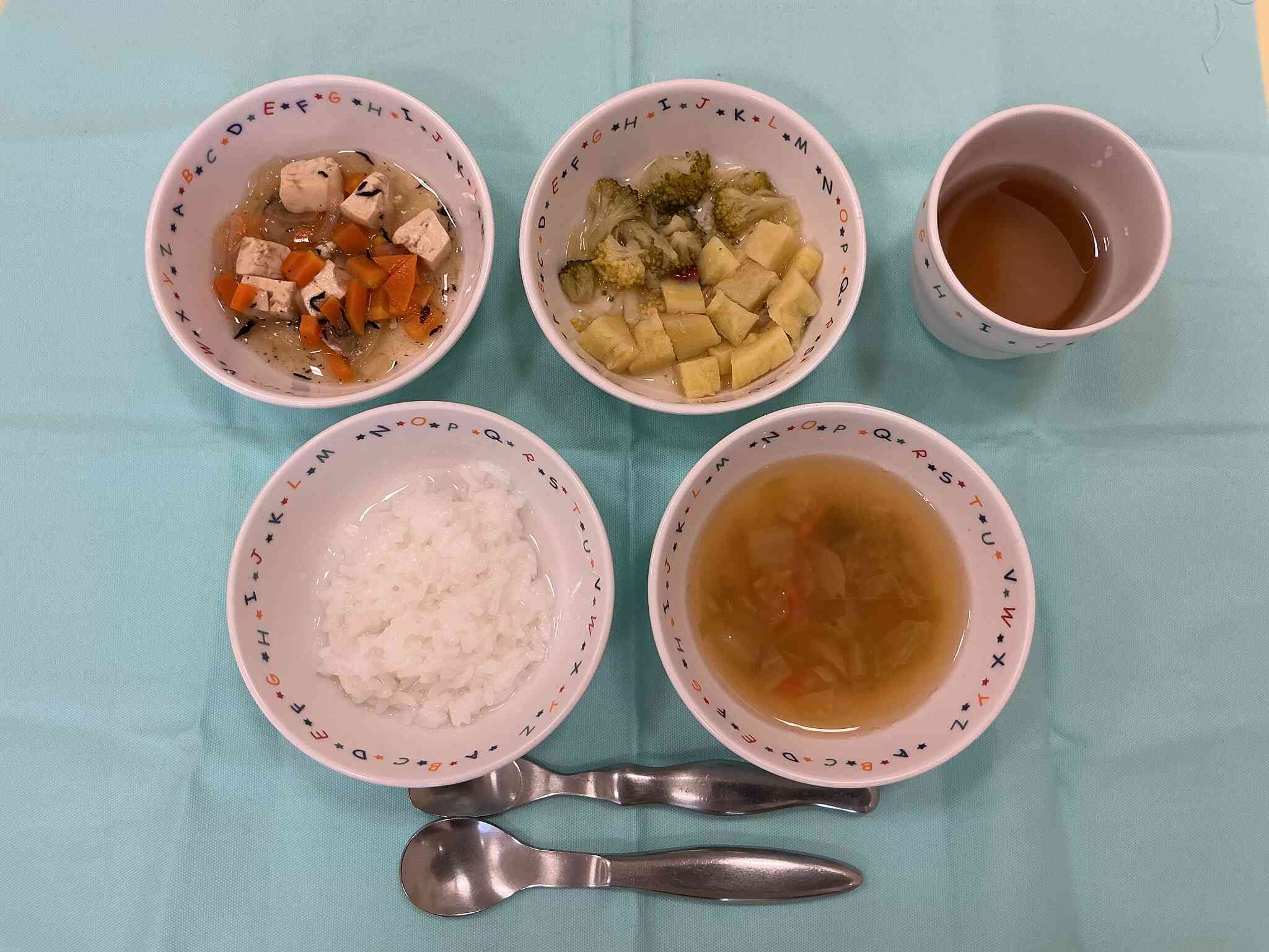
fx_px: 1063
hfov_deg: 61.7
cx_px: 634
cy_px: 476
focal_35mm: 29
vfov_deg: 48.2
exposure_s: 1/120
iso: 32
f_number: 1.8
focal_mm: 3
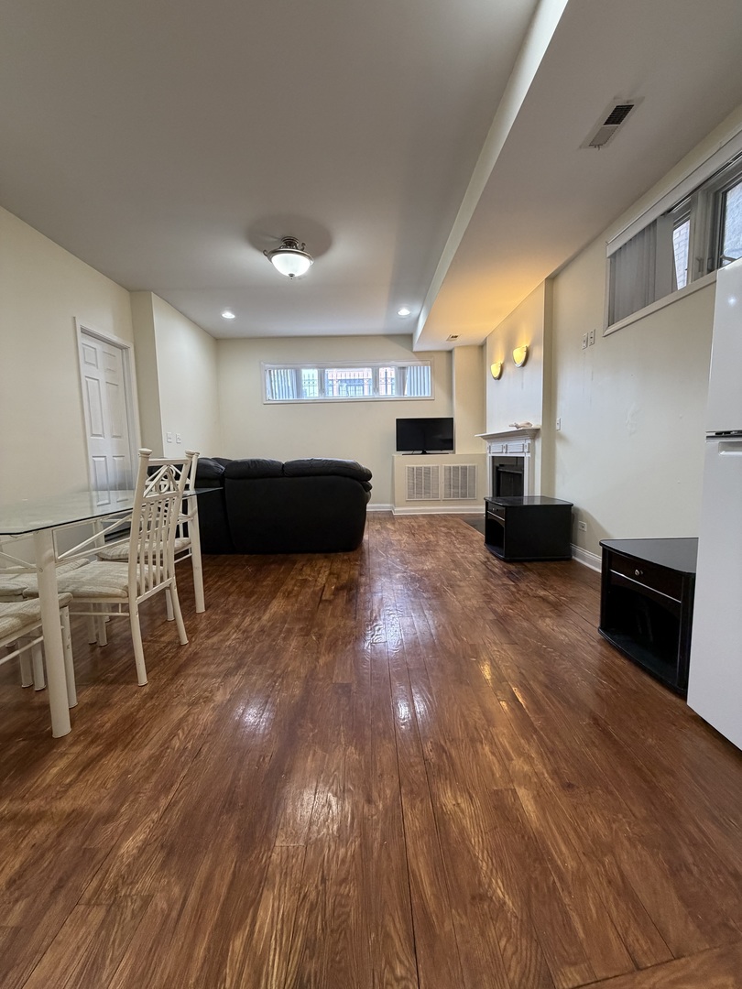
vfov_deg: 102.1
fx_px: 400
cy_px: 494
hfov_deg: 85.7
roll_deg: +1.3
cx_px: 371
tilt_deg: -5.9
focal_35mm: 14
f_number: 2.2
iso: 250
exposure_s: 1/60
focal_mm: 2.22
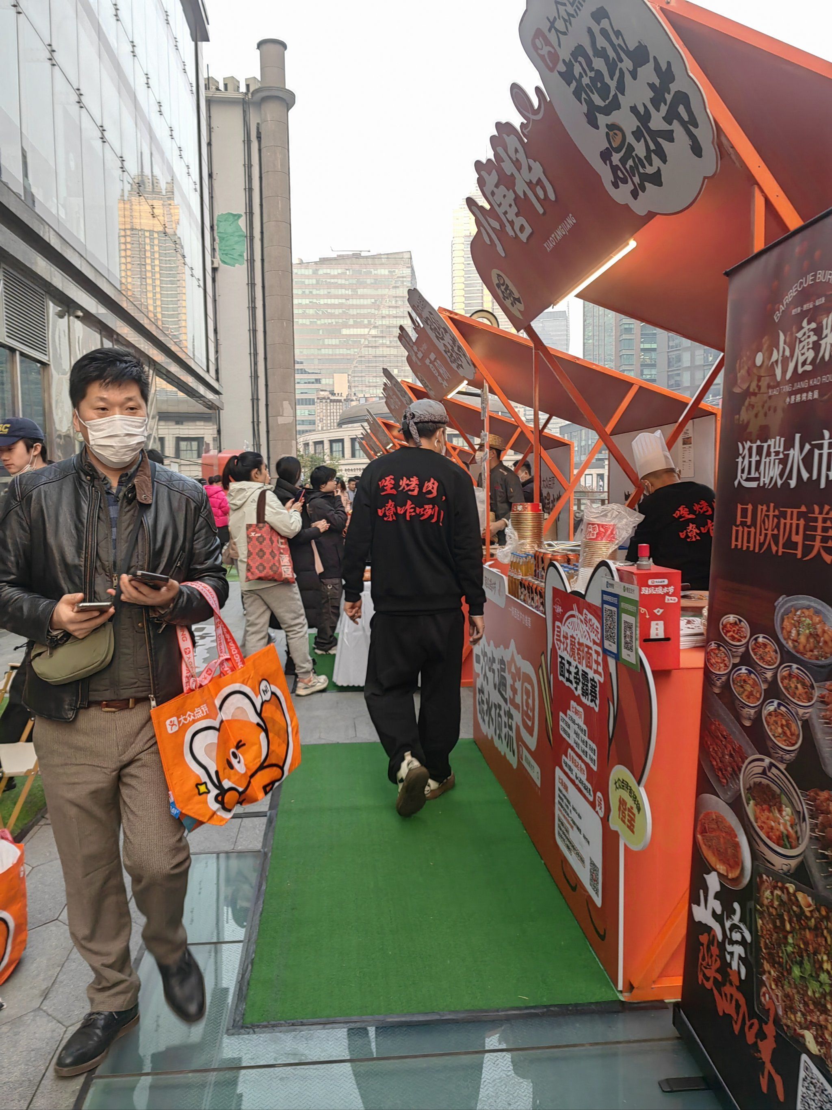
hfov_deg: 51.4
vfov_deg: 65.3
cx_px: 416
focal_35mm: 27
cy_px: 555
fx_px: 865
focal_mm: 5.54
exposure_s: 1/108
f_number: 1.8
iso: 50
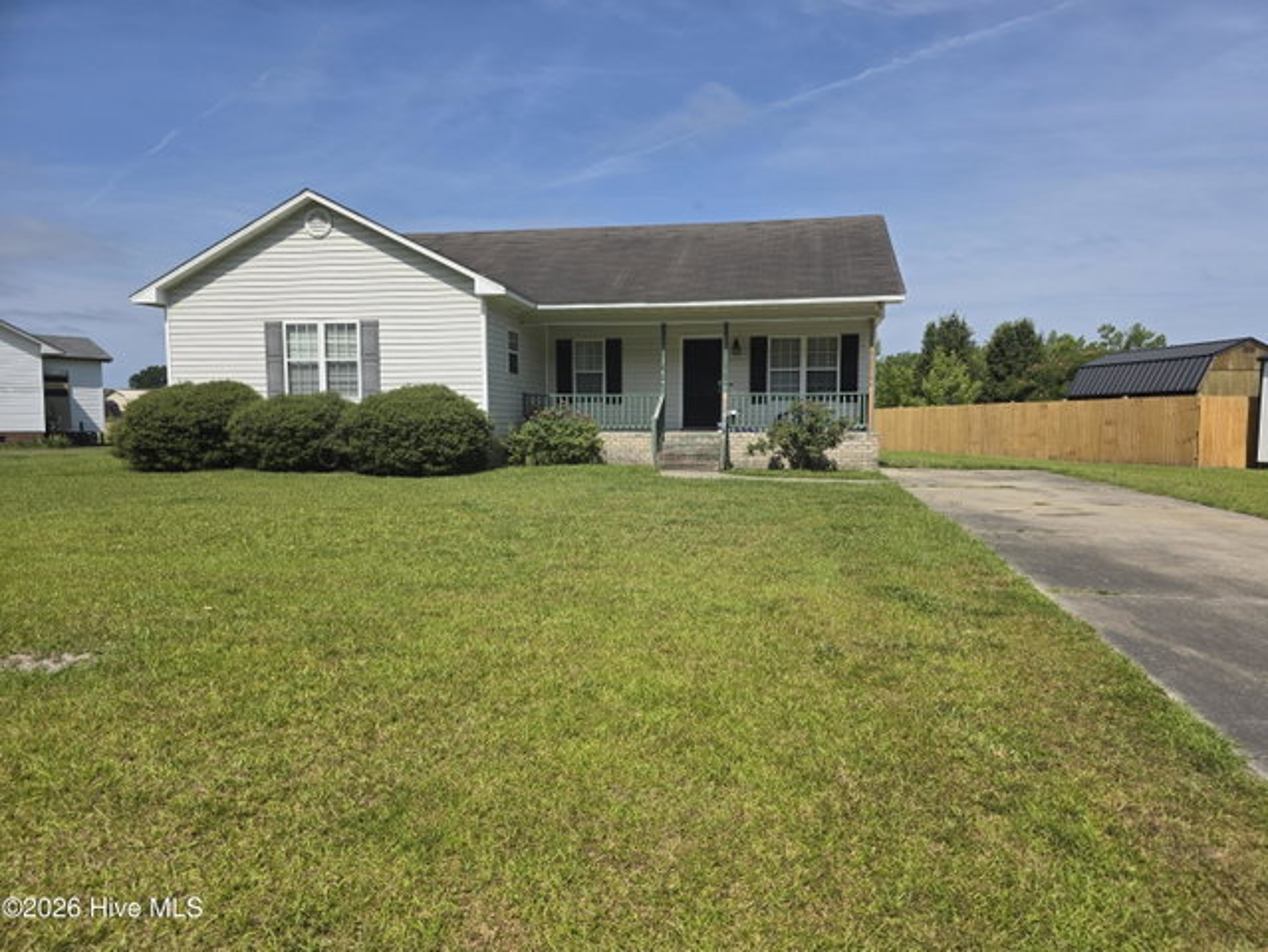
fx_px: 843
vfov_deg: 58.9
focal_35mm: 23
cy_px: 476
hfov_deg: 73.9
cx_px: 634
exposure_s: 1/7944
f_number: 1.7
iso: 64
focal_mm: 6.3
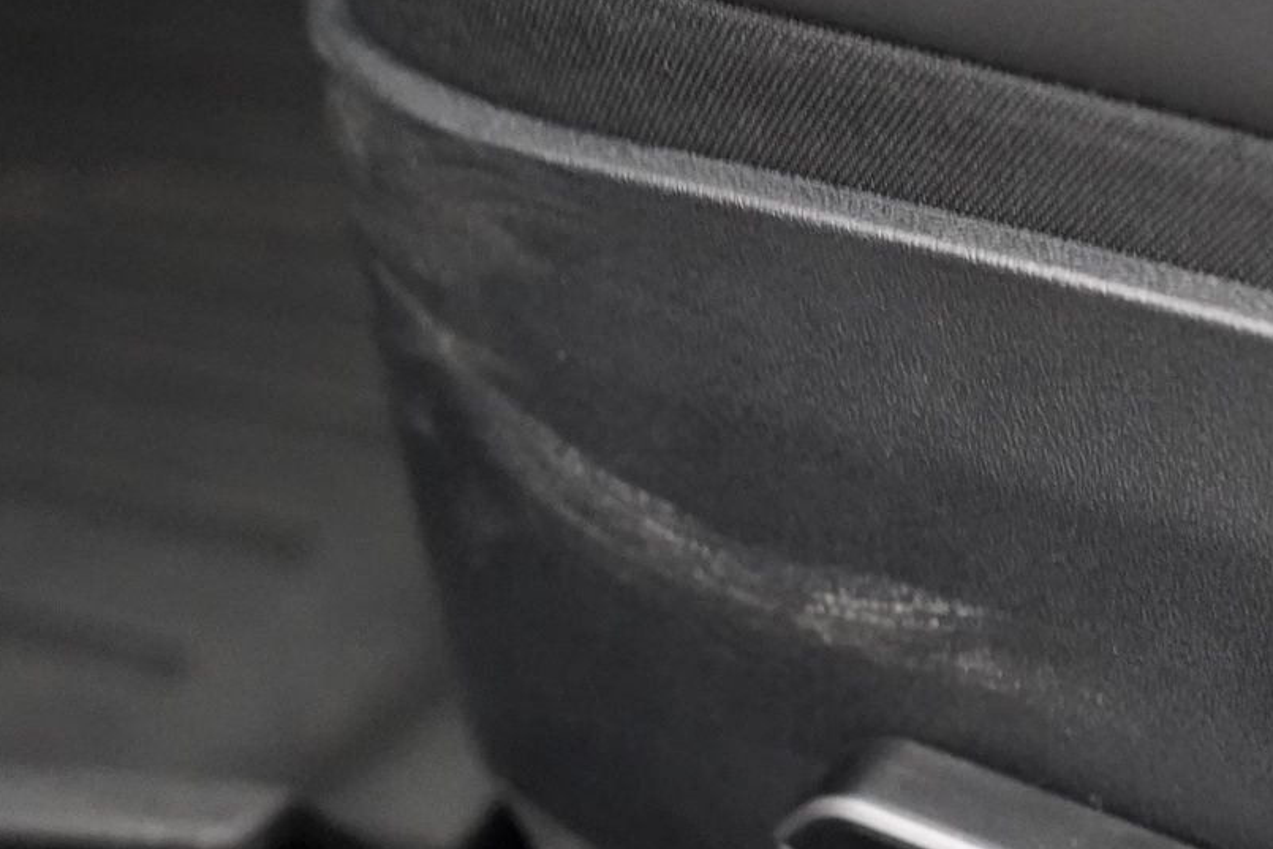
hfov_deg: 22.0
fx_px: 3077
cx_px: 1434
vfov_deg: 15.4
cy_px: 869
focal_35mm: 87
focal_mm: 28
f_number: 3.5
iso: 8000
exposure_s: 1/60
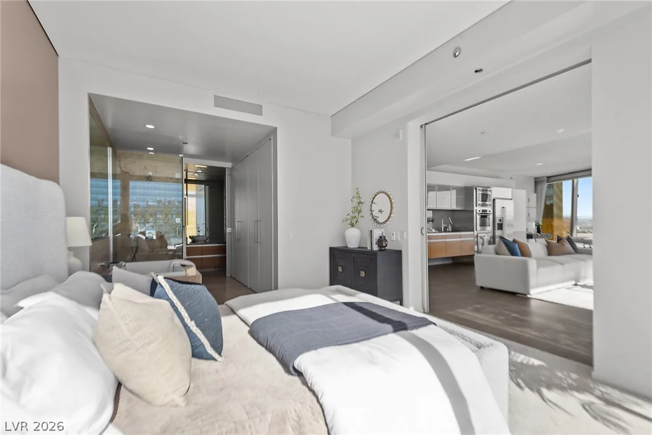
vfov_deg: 73.8
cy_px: 218
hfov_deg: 96.7
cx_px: 326
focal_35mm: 16
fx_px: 290
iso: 100
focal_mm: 16
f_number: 7.1
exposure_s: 1/100
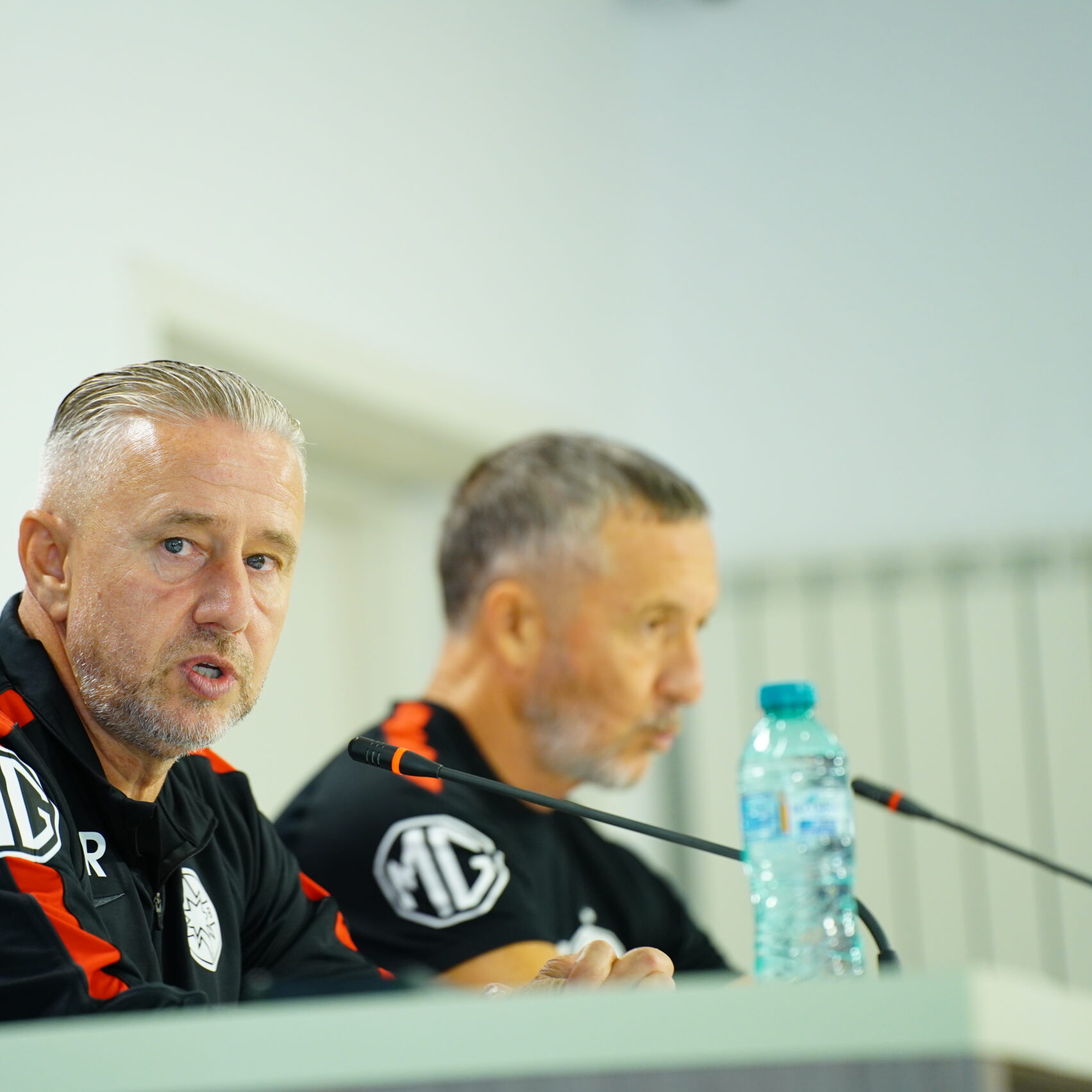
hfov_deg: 7.6
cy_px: 546
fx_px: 8209
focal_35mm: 230
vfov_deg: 7.6
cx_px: 349
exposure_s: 1/320
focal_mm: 180
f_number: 2.8
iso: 1600
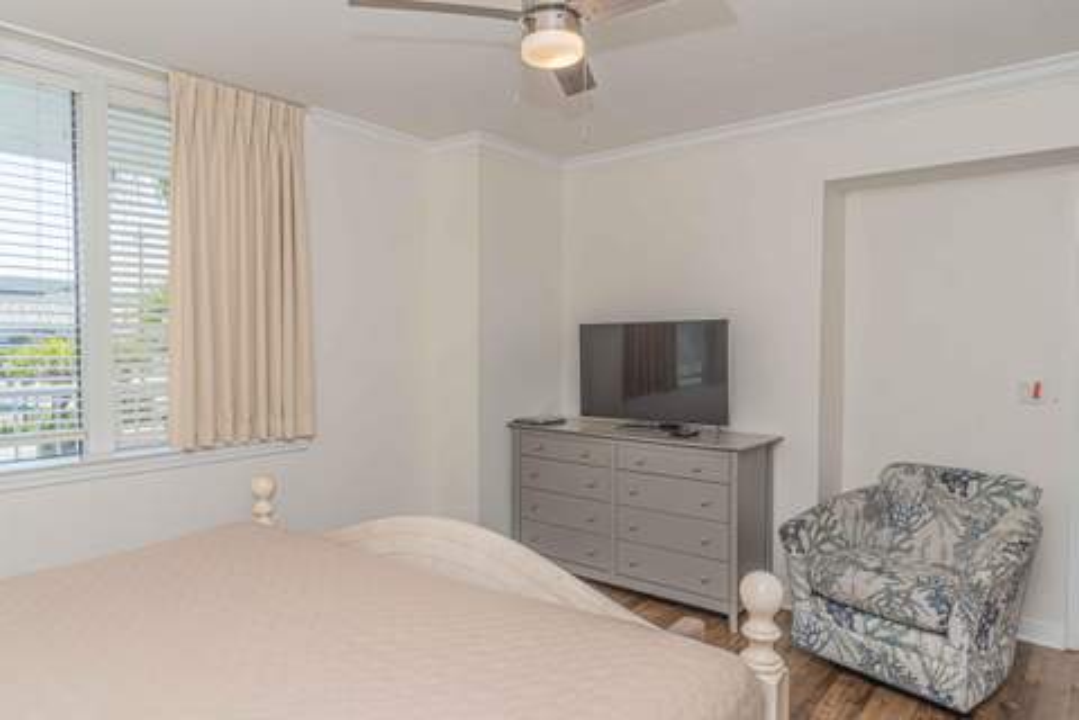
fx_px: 719
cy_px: 360
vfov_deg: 53.1
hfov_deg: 73.7
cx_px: 540
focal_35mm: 24
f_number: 7.1
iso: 400
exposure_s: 1/160
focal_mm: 24
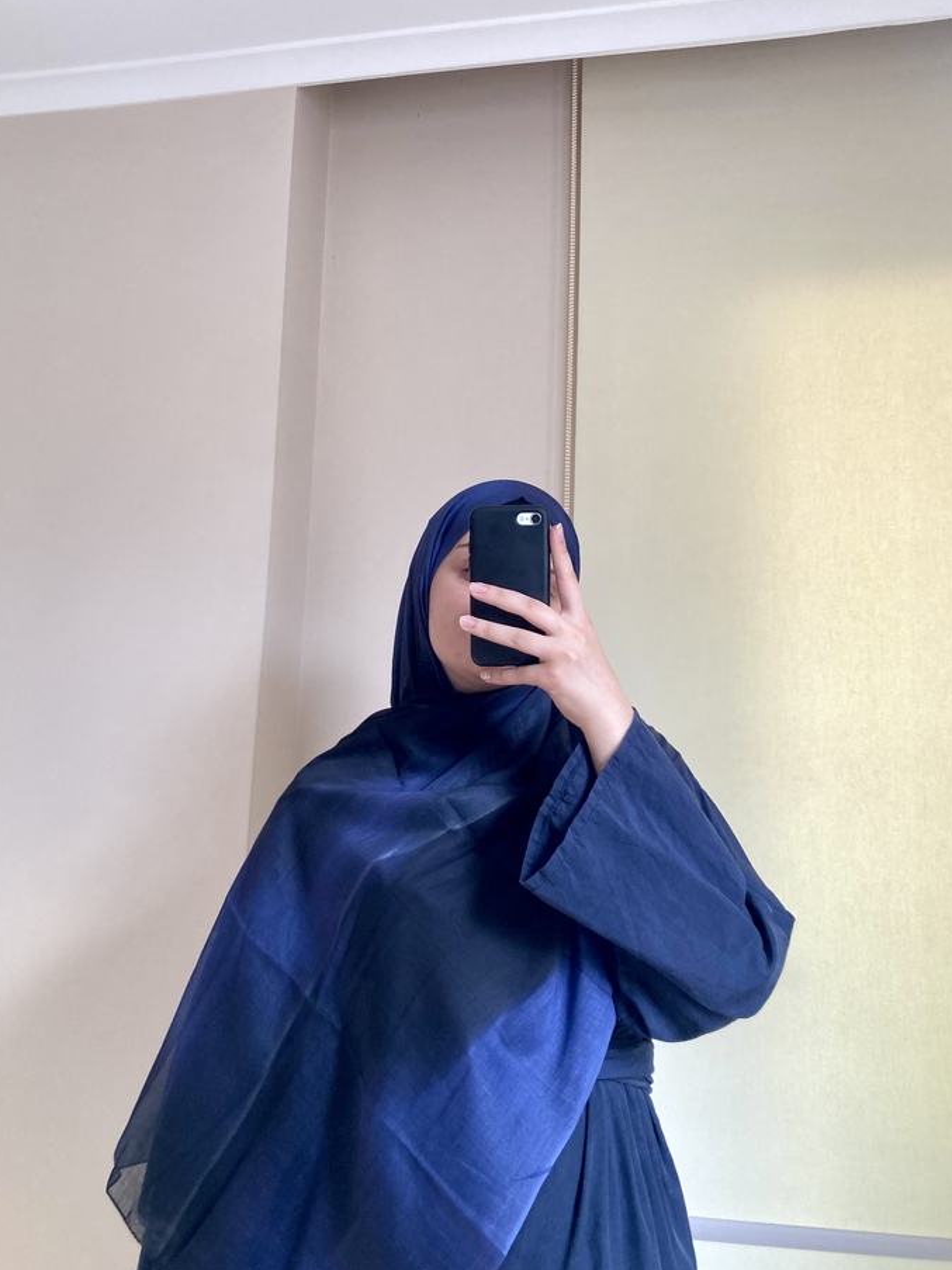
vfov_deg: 58.3
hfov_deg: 45.4
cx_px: 450
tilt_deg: -14.0
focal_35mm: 31
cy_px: 582
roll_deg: +0.0
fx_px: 1137
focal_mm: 3.99
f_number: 1.8
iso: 80
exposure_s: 1/71
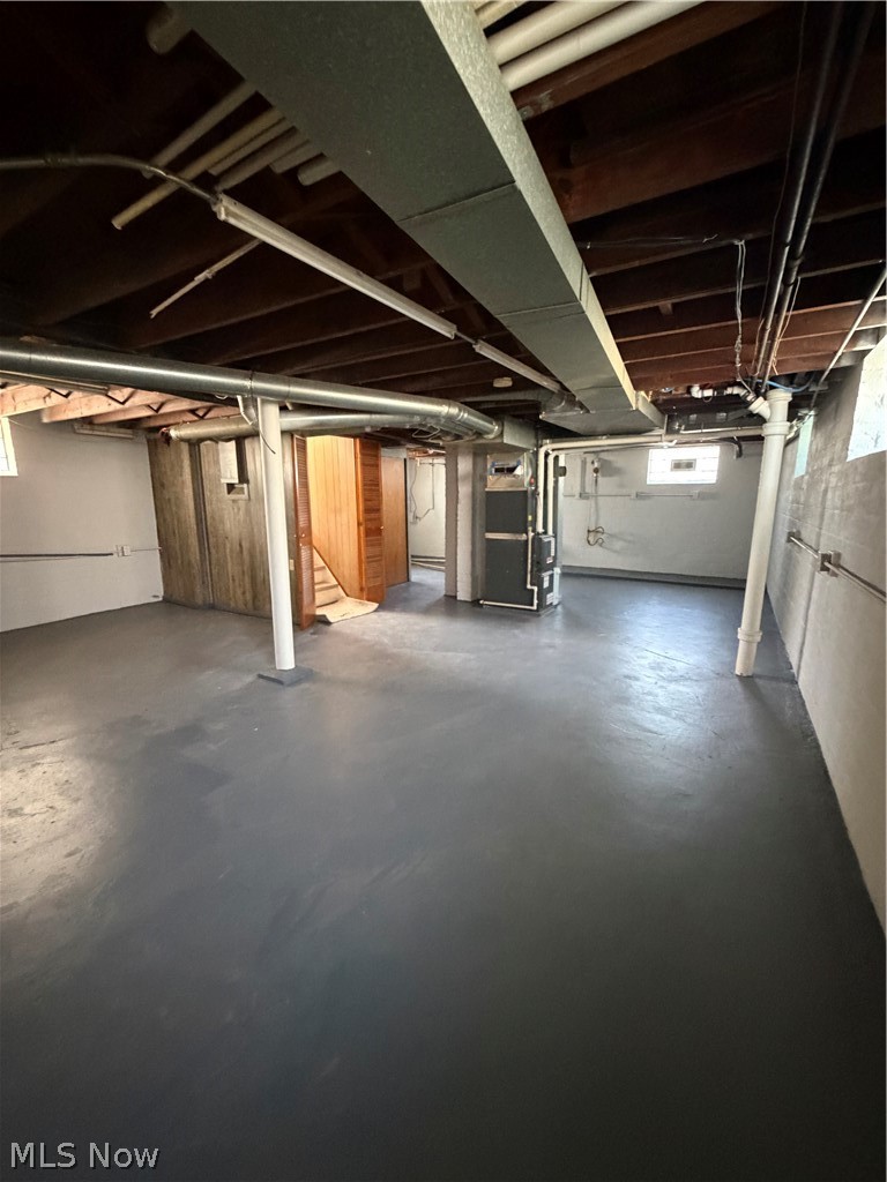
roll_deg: -0.2
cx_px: 444
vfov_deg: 102.1
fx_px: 478
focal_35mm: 14
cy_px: 591
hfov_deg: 85.7
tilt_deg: -9.5
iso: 1250
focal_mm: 2.22
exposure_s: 1/43
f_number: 2.2
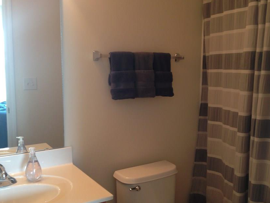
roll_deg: +0.3
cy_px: 110
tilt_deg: -8.2
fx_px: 320
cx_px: 144
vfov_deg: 35.1
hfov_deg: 45.7
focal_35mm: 41
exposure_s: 1/20
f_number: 2.4
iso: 80
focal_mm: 4.12
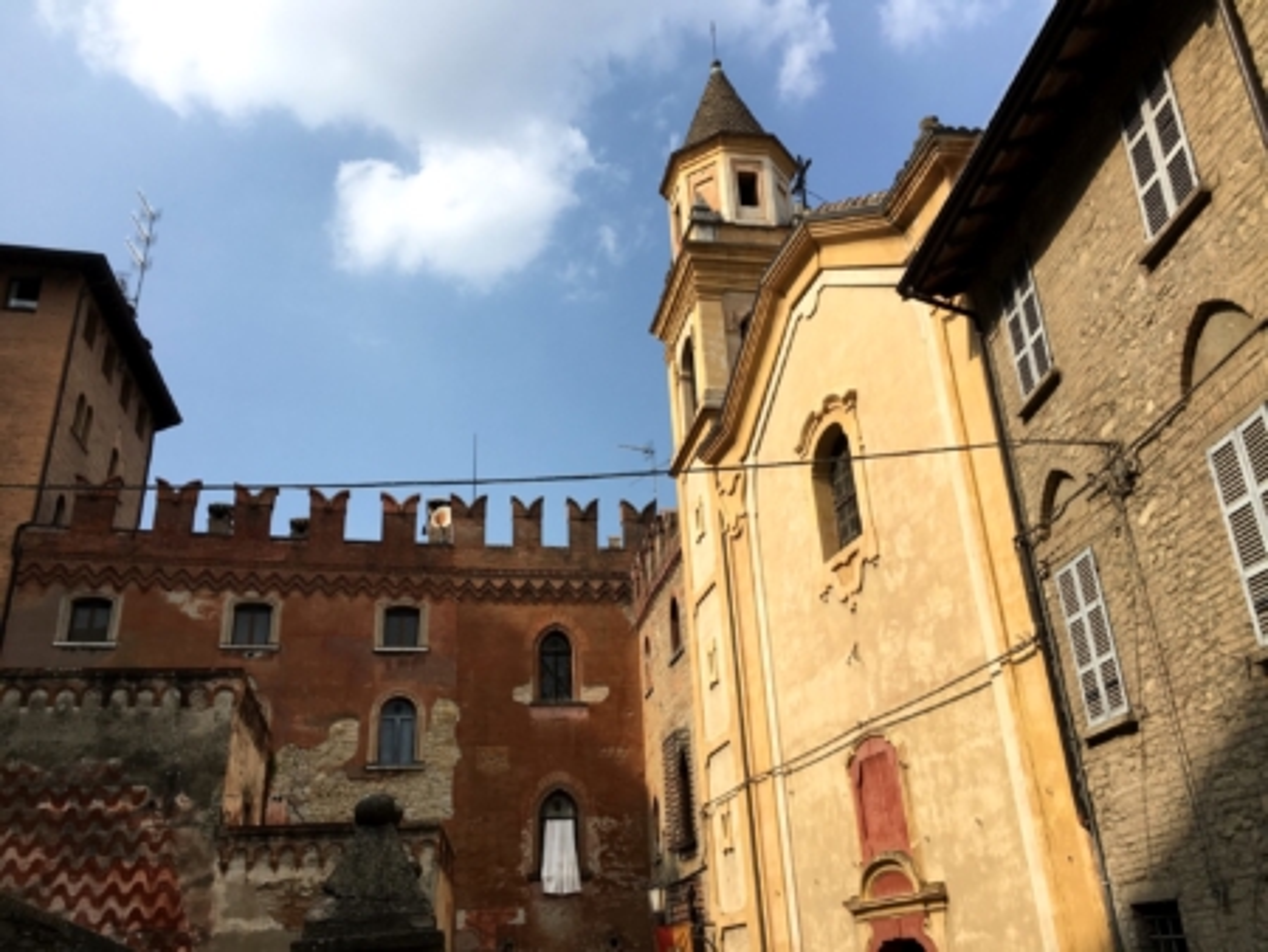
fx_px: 1063
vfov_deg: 48.3
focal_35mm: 29
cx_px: 634
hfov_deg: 61.6
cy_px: 476
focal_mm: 4.15
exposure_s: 1/1603
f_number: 2.2
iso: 25
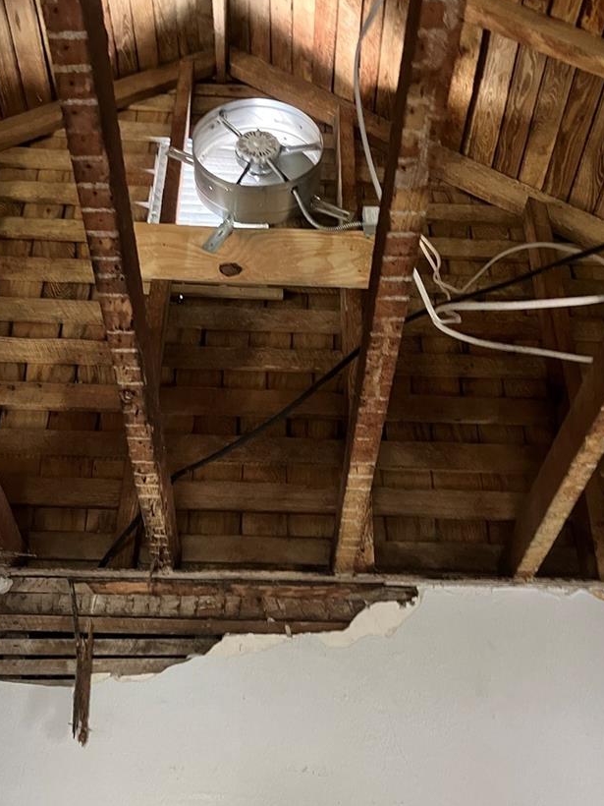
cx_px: 289
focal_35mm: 41
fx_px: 954
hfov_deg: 35.1
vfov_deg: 45.8
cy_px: 407
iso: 640
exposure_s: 1/30
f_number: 1.8
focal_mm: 3.99
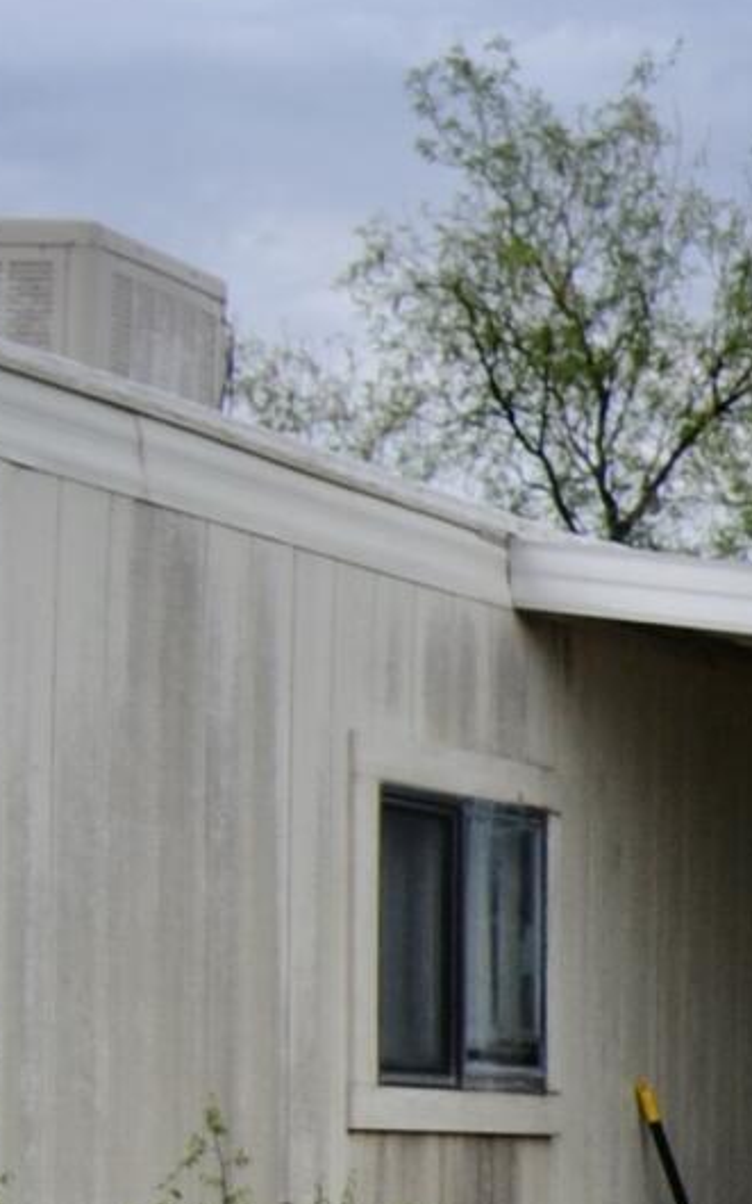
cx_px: 2283
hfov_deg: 7.4
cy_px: 1356
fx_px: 5118
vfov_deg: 13.1
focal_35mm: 156
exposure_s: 1/200
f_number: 7.1
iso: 100
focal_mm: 18
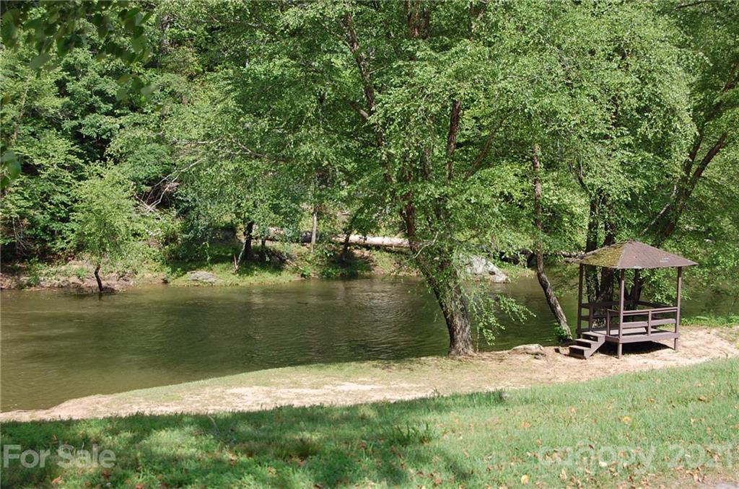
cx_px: 370
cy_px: 244
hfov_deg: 29.9
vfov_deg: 20.1
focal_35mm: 68
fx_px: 1383
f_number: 7.1
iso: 200
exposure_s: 1/200
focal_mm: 45
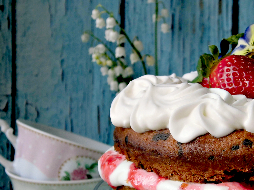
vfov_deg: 21.2
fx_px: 506
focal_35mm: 69
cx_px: 168
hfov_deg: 28.0
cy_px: 132
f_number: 3.4
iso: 100
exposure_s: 1/100
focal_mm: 8.3
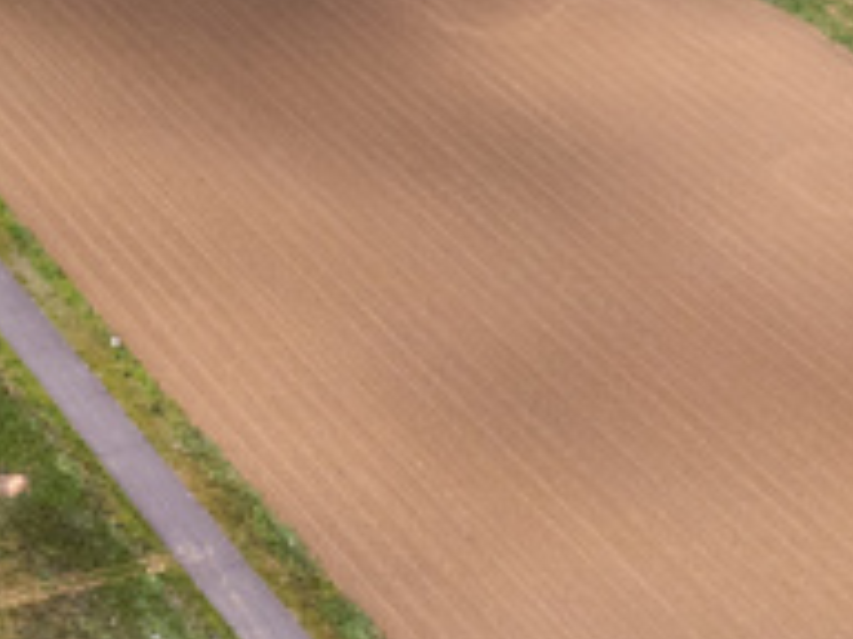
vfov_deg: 10.3
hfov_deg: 14.4
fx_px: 3154
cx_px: -395
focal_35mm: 128
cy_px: -819
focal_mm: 12.29
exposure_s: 1/80
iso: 100
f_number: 4
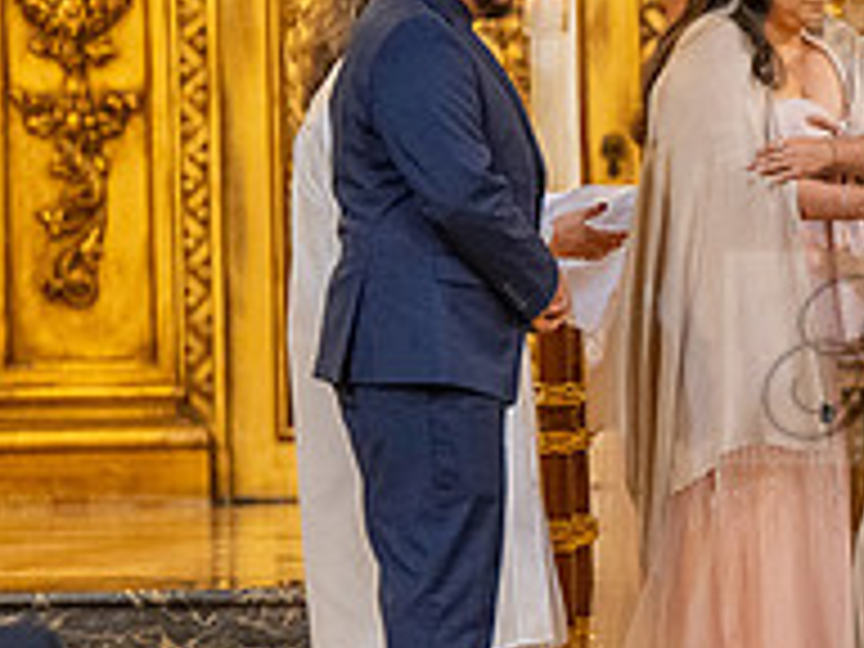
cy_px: 358
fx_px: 9809
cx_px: 1116
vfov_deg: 3.8
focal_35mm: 393
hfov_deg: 5.0
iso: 2000
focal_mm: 135
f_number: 2.8
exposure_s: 1/200
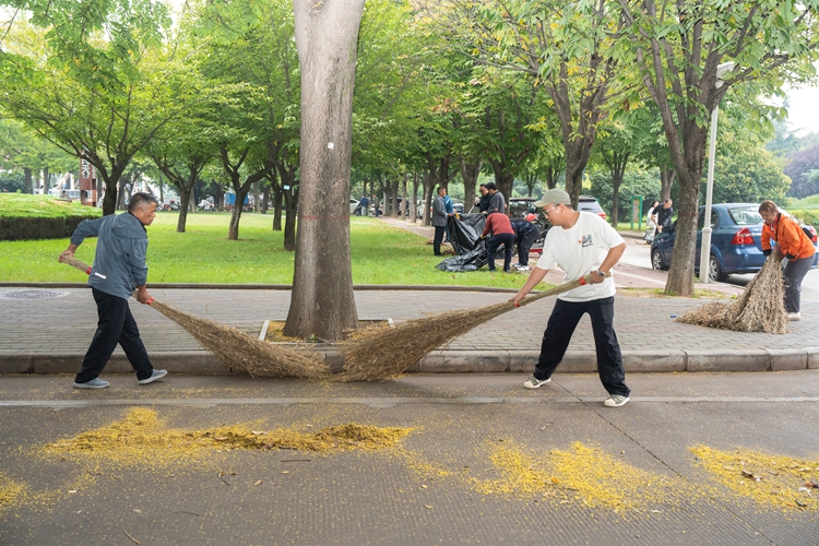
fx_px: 864
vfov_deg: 35.1
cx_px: 410
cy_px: 273
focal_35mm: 38
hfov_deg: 50.7
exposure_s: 1/160
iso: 1250
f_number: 4
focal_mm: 38
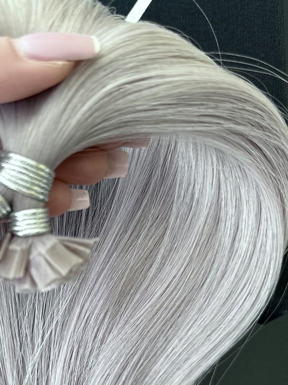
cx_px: 64
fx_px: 433
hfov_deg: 35.8
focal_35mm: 39
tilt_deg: -75.3
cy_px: 294
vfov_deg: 46.0
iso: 80
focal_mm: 6.86
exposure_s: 1/121
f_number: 1.78
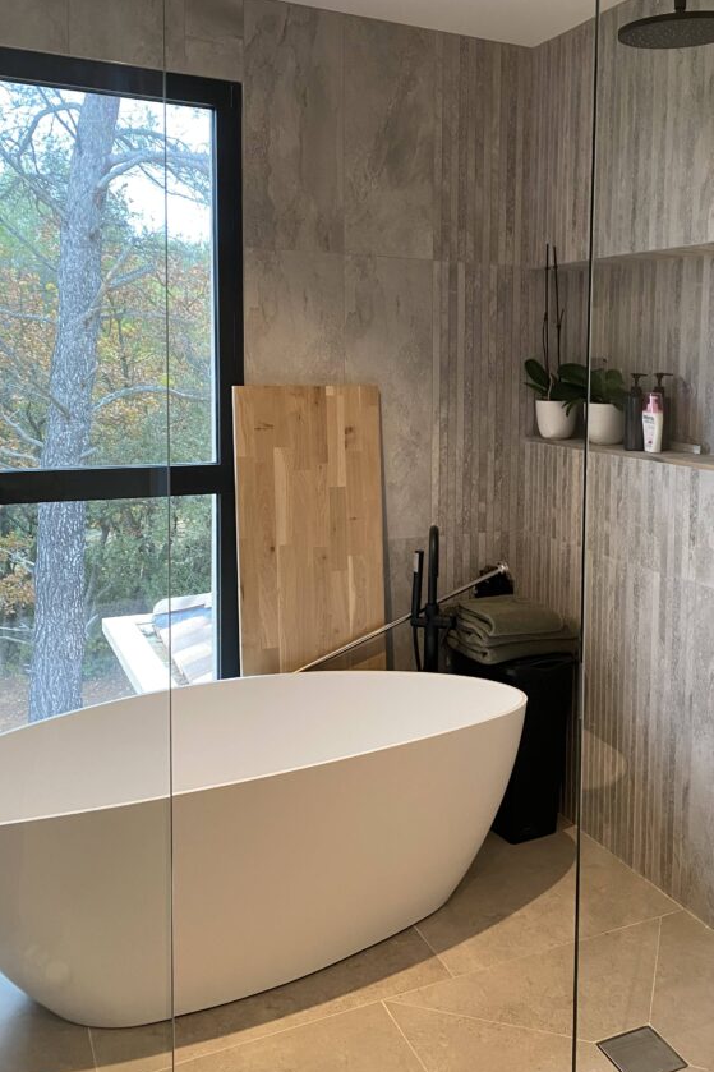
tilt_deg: -3.5
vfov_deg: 56.9
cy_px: 445
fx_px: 982
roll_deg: -0.9
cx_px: 489
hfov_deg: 39.4
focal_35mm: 33
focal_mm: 4.25
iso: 125
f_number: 1.8
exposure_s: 1/50
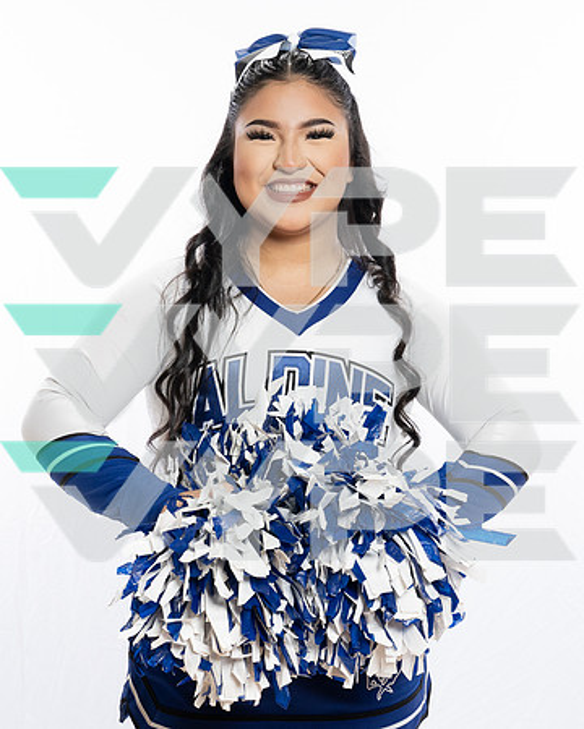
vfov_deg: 23.1
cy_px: 364
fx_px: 1786
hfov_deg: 18.6
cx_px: 293
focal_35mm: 83
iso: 1250
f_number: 9
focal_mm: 57
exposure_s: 1/250
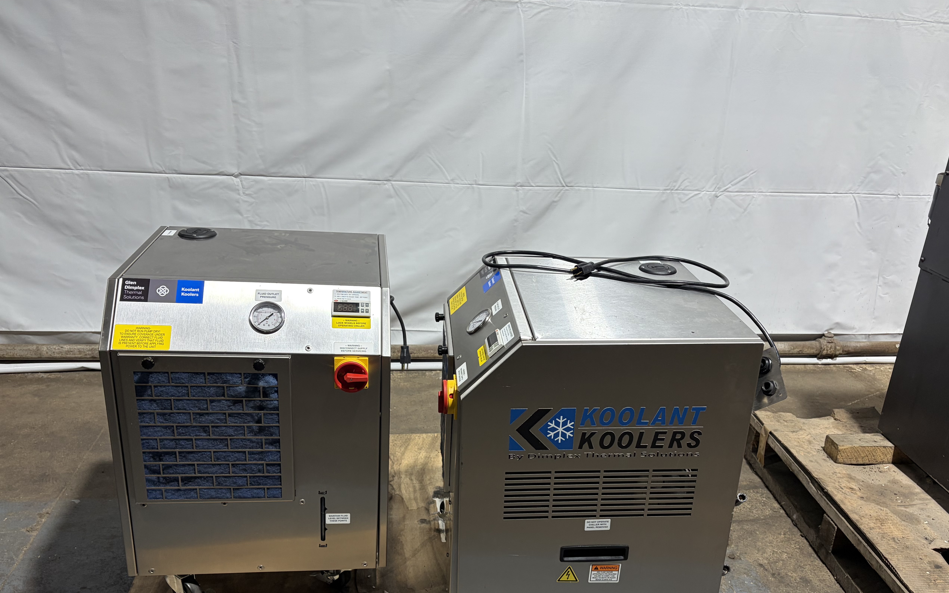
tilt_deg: -24.0
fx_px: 802
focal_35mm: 31
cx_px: 504
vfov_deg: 40.2
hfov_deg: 61.2
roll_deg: -3.0
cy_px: 389
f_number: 1.6
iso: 100
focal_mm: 5.96
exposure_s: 1/60
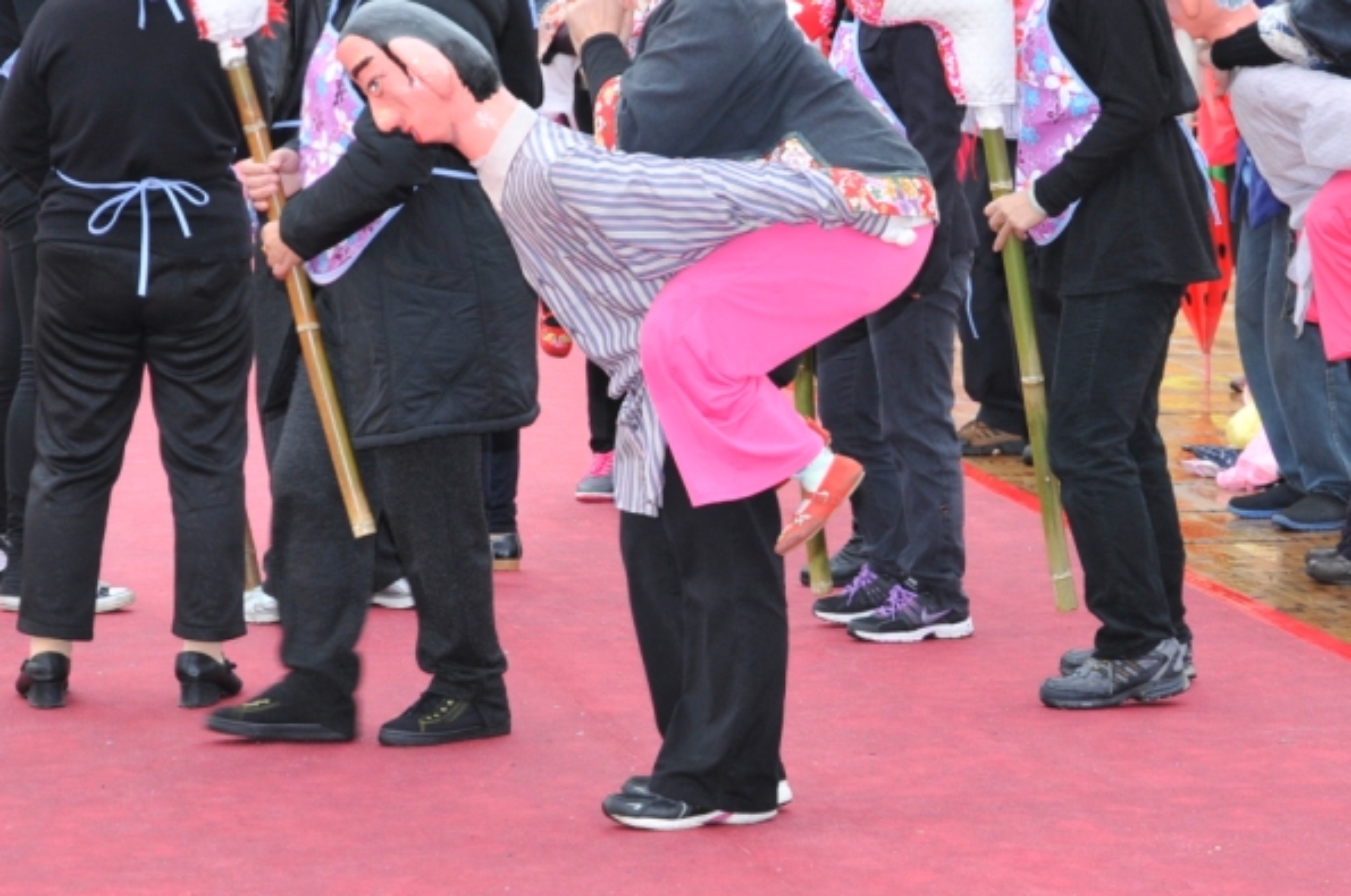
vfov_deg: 8.1
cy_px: 222
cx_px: 786
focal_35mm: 168
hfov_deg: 12.3
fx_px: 6291
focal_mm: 65
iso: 360
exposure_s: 1/60
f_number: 5.3
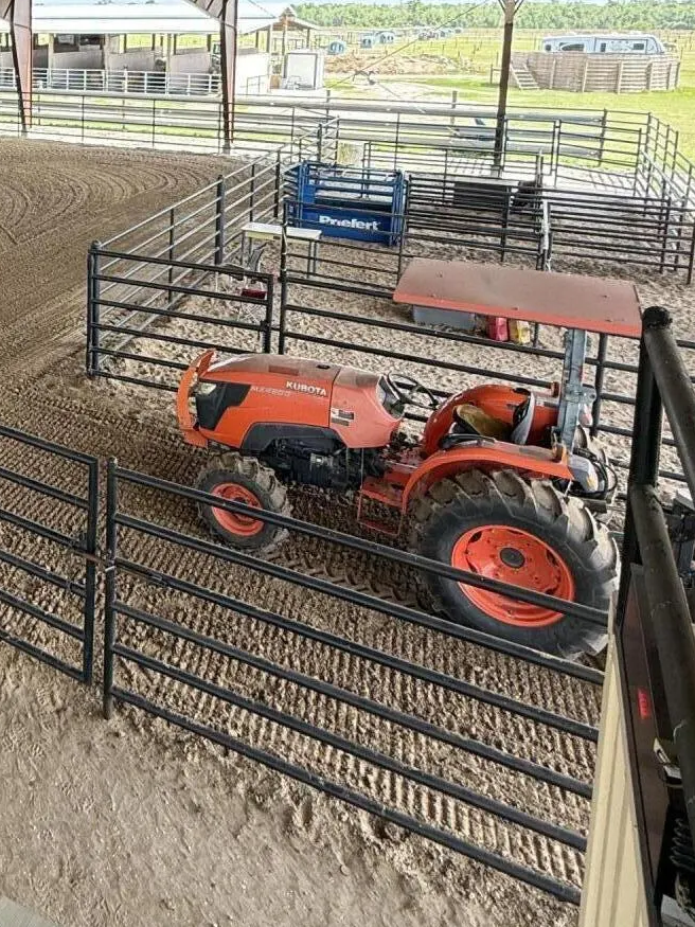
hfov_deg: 38.6
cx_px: -17
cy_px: 143
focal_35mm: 32
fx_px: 857
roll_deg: -1.3
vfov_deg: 51.9
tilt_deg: -8.5
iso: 64
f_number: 2.2
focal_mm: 2.22
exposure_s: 1/177
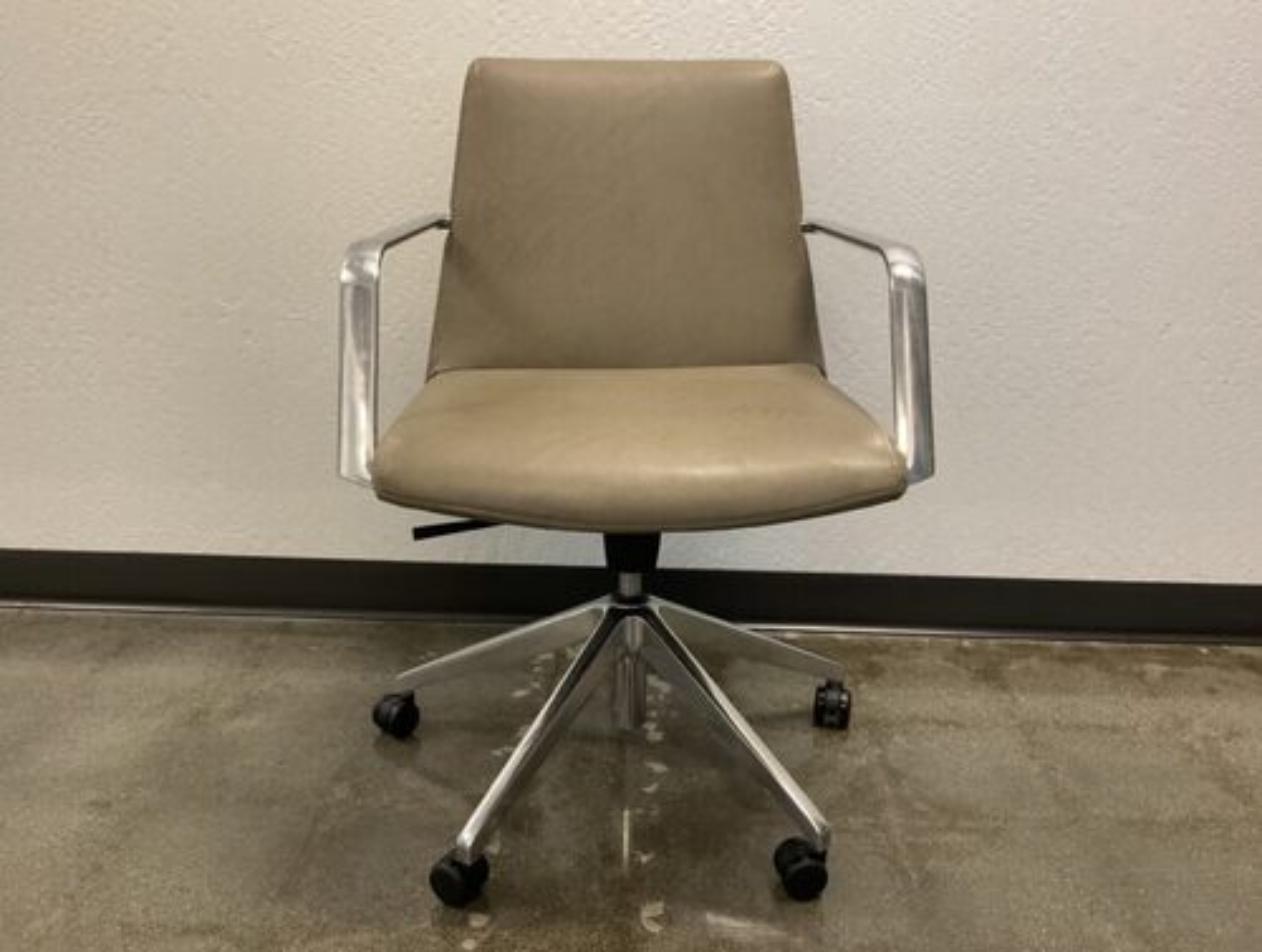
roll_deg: -1.6
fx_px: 1059
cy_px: 476
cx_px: 631
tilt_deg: -17.5
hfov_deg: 61.6
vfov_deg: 48.4
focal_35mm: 29
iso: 160
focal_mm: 3
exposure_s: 1/50
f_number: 1.8
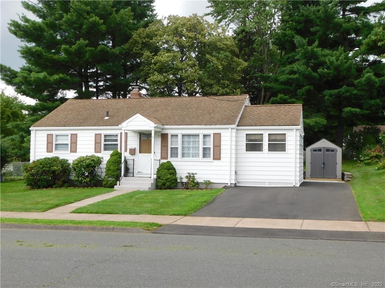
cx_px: 192
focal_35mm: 40
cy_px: 144
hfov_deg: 46.8
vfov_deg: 36.0
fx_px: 445
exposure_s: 1/320
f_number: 3.6
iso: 125
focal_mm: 7.1
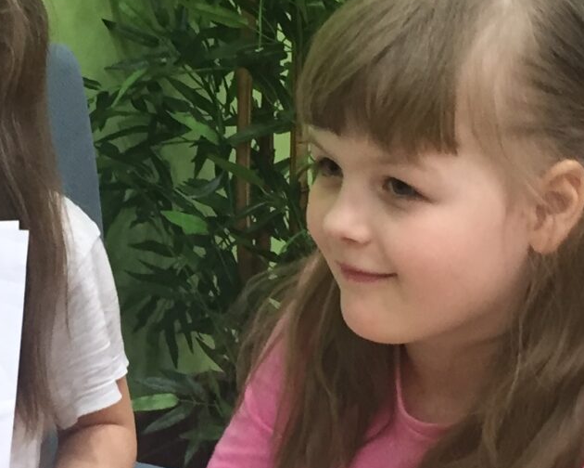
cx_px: 111
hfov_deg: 16.6
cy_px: 289
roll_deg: -2.2
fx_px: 1988
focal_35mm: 115
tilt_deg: -16.1
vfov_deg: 13.4
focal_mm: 4.15
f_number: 2.2
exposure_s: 1/33
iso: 125
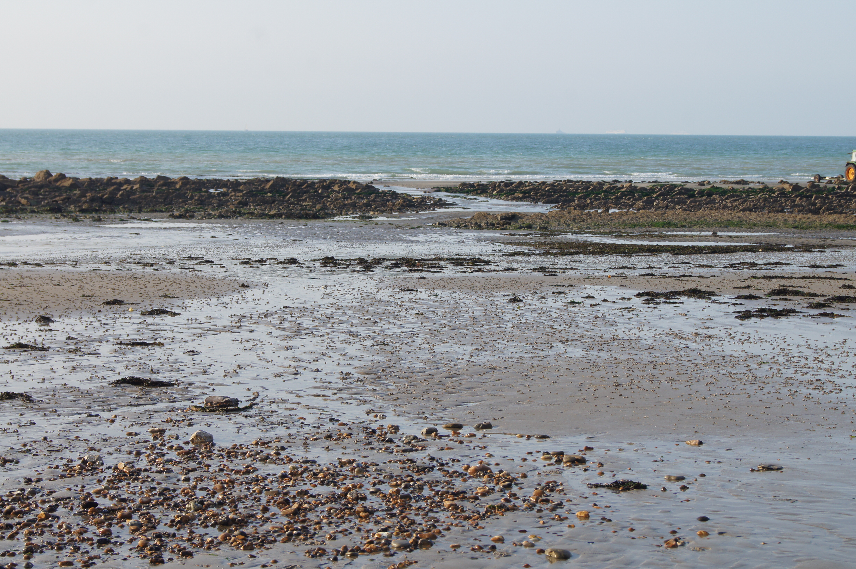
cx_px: 428
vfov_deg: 16.5
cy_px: 284
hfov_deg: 24.6
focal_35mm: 82
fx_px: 1960
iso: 100
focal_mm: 55
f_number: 9
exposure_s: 1/125
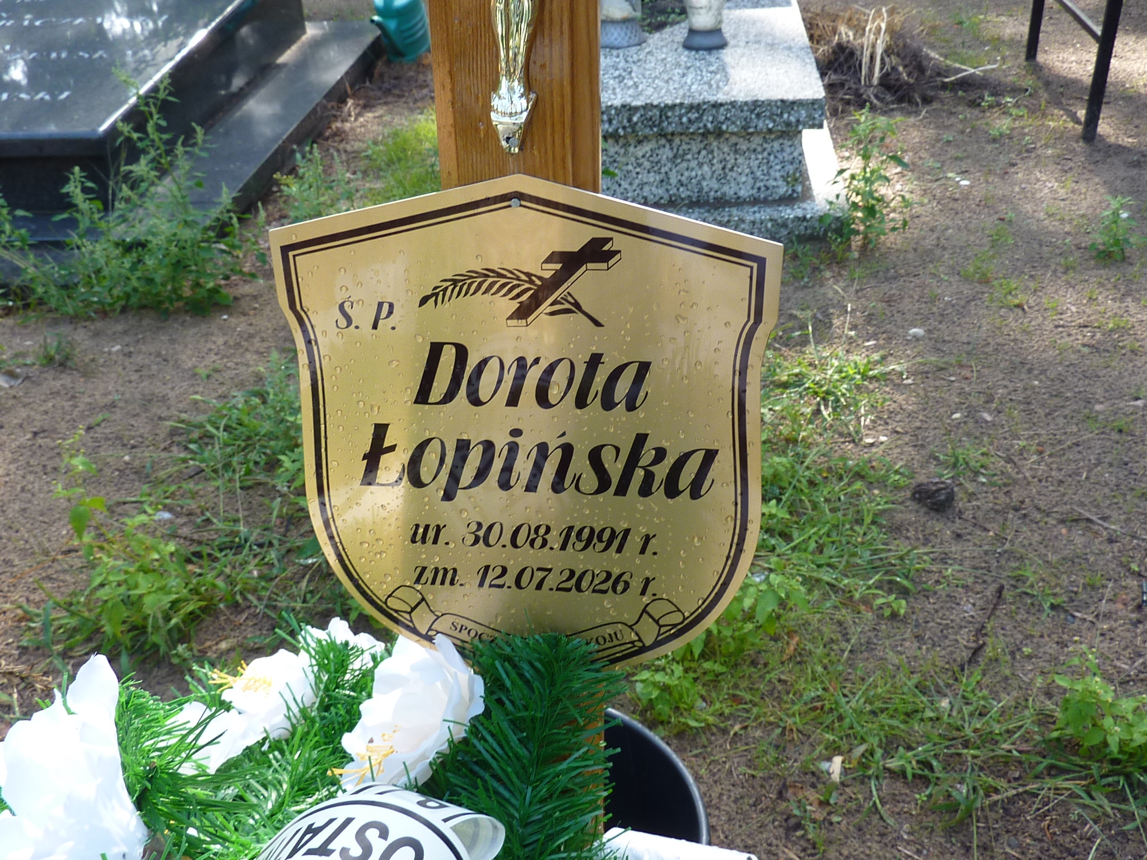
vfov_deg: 40.7
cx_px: 574
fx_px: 1160
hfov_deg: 52.6
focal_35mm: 35
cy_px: 430
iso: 80
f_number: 3.3
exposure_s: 1/80
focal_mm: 4.1
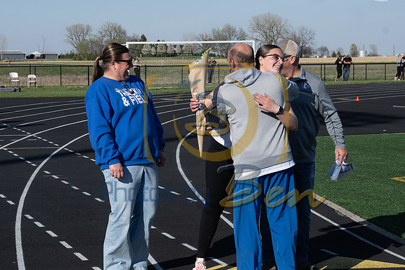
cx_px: 158
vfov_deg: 17.7
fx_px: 864
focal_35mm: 77
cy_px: 137
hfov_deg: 26.3
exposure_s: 1/400
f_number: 8
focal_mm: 39
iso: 100
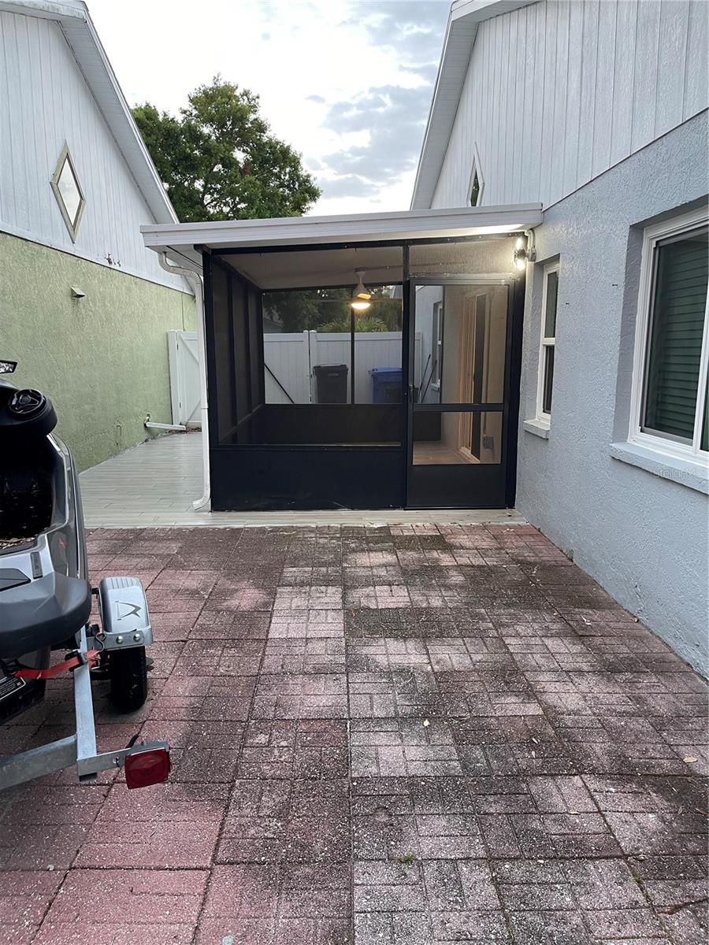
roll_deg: +0.3
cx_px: 354
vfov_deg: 69.4
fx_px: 683
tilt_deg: -11.0
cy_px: 472
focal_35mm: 25
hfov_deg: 54.9
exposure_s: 1/60
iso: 100
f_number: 1.6
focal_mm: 5.1
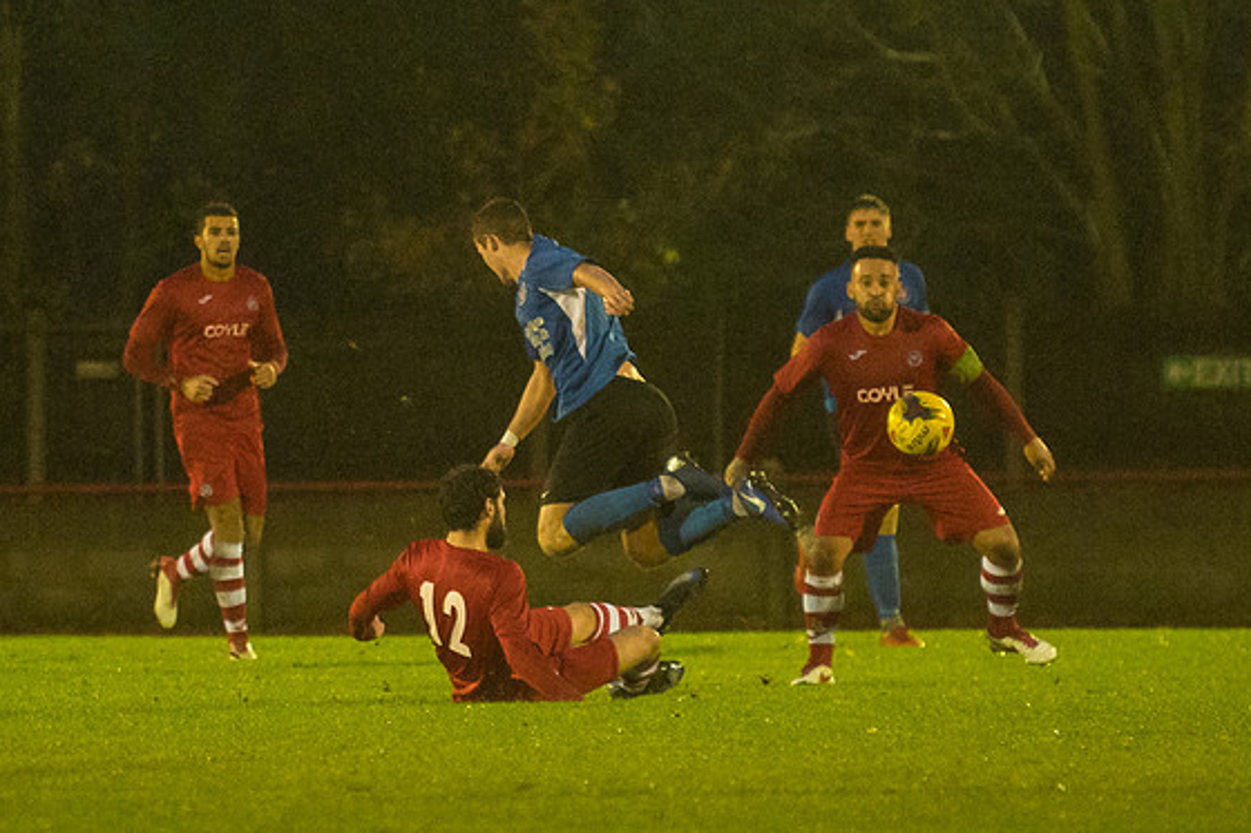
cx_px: 345
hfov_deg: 3.6
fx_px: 19939
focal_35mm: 574
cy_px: 301
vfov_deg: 2.4
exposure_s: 1/1000
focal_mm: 200
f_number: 2.8
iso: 5000
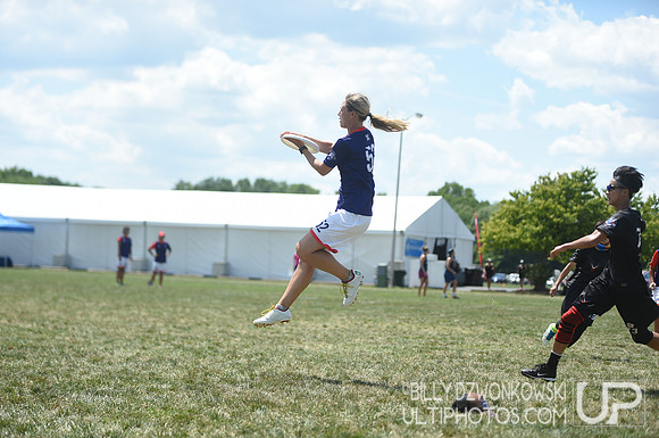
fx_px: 1572
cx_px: 330
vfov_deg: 15.8
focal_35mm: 86
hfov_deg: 23.7
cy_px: 219
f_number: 2.8
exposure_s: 1/1250
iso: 100
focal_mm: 86
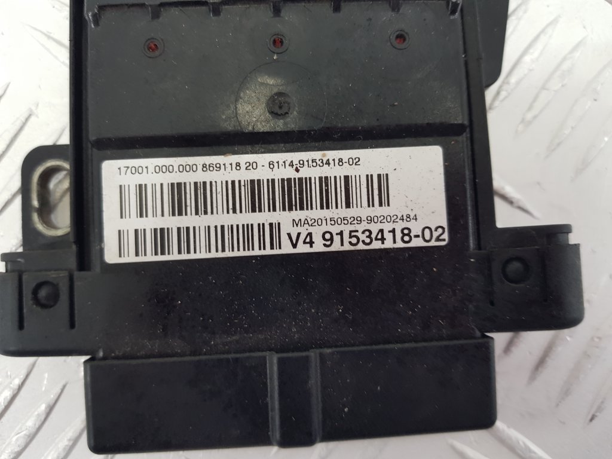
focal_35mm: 26
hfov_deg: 67.3
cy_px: 230
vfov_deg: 53.1
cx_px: 306
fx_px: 460
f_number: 1.7
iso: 100
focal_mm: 4.2
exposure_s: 1/100
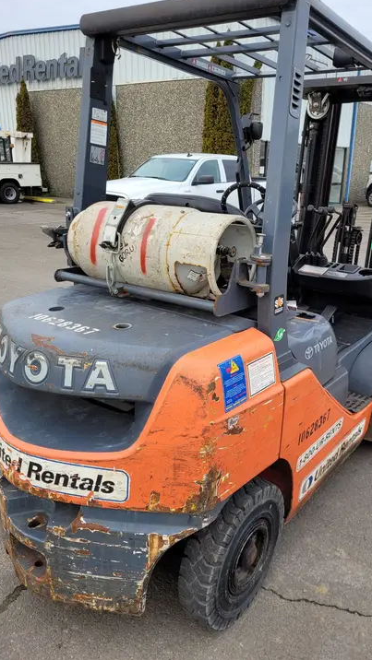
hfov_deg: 40.1
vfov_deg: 66.1
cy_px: 325
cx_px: 220
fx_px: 508
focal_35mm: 29
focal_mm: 5.4
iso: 40
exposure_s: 1/624
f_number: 1.8
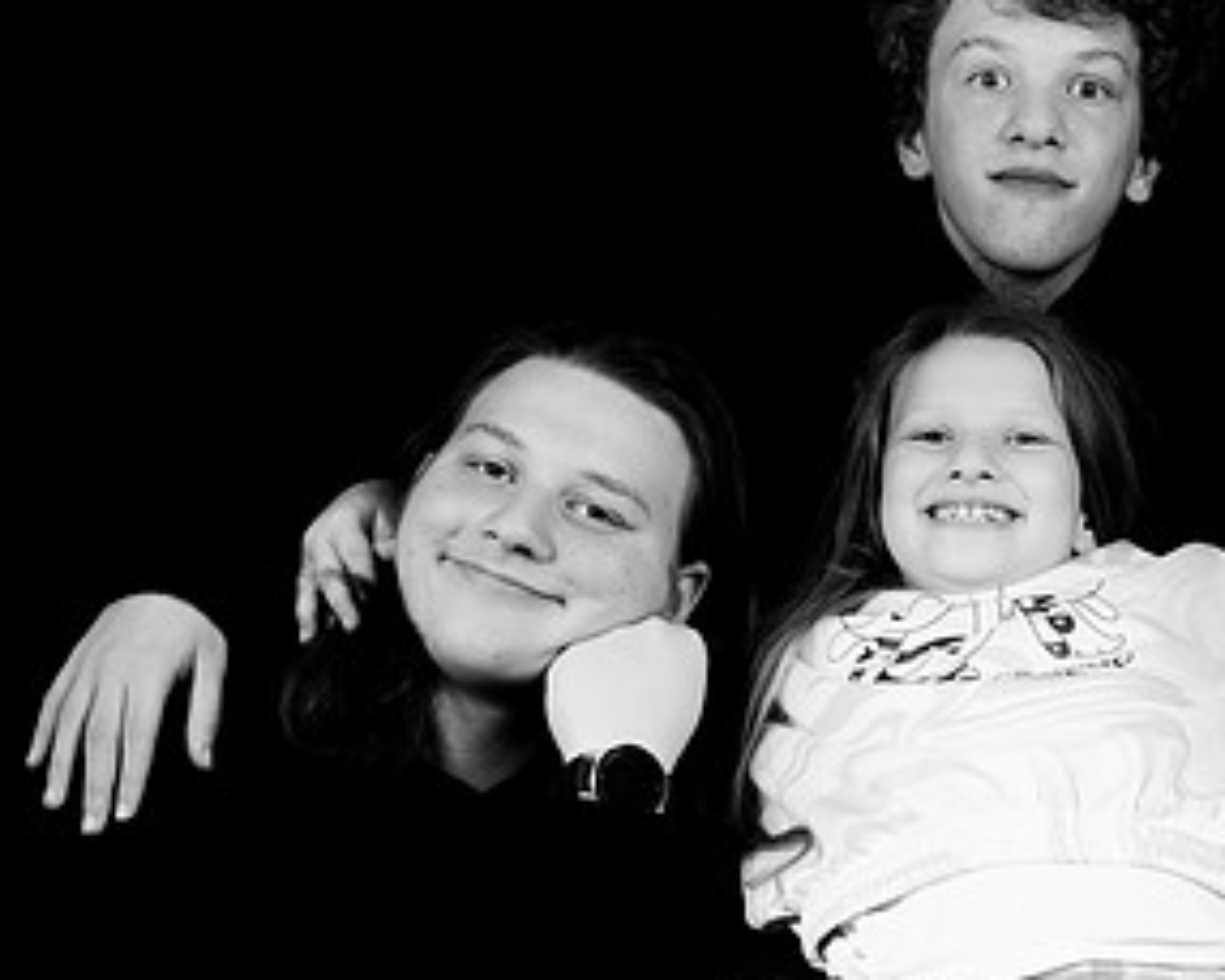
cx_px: 974
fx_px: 4316
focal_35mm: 119
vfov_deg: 13.0
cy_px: 450
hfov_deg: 16.0
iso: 100
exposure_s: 1/80
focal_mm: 60
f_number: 4.5
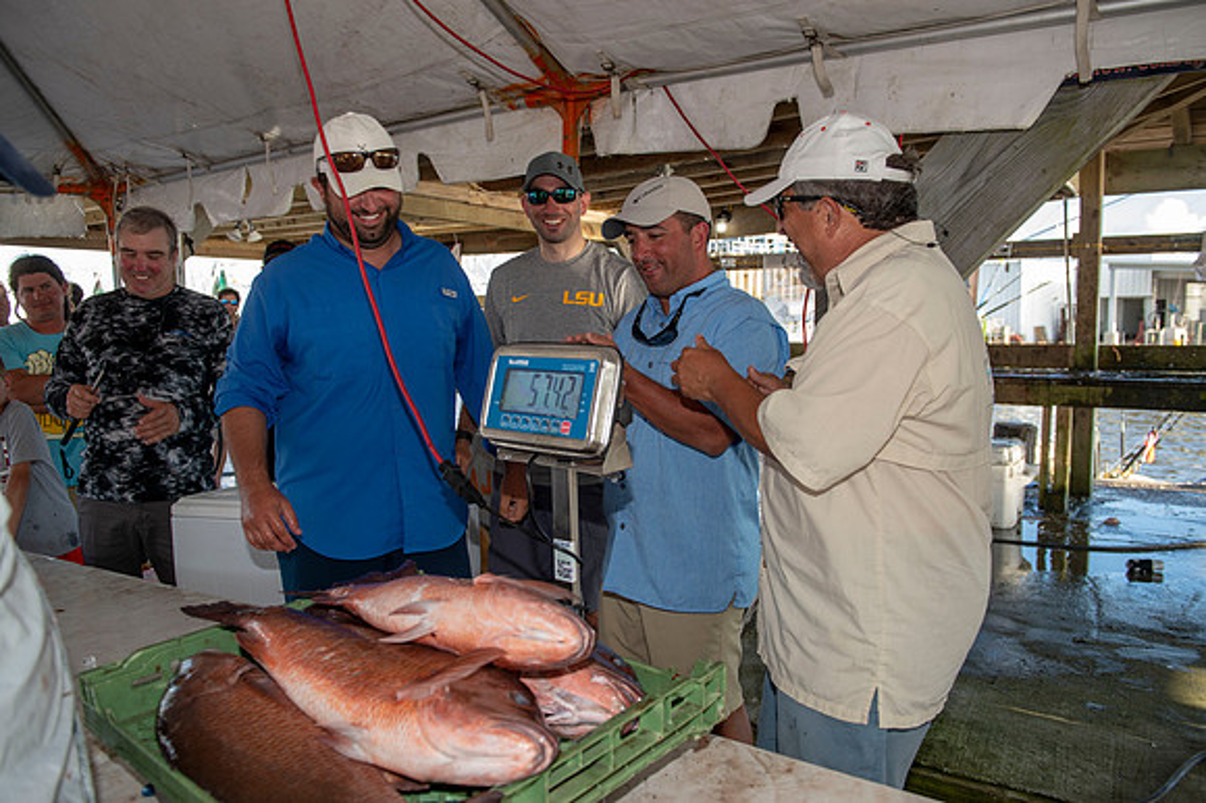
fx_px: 937
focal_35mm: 28
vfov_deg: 46.4
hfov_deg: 65.5
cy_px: 402
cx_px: 603
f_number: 4
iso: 100
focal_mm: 28
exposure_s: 1/100
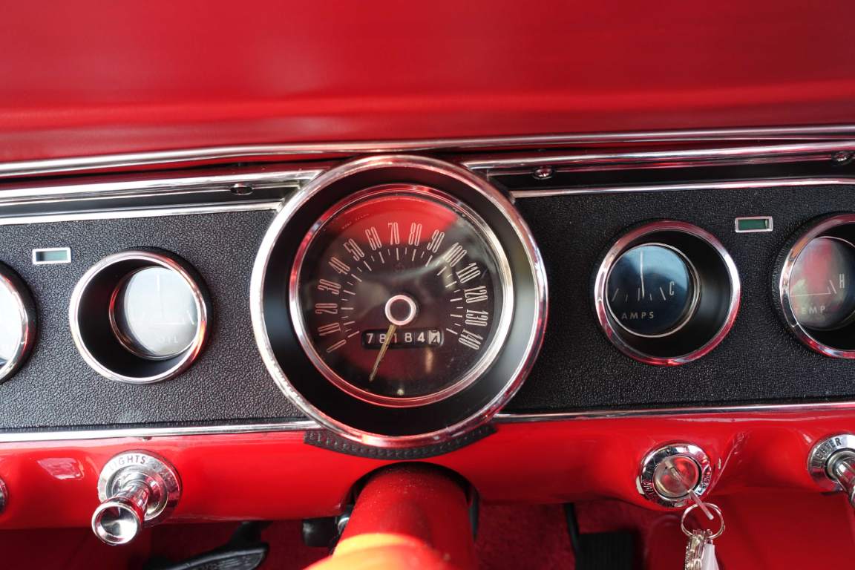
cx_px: 428
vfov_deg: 42.3
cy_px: 285
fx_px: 736
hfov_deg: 60.3
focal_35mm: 31
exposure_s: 1/80
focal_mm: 11.45
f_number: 2.8
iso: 125
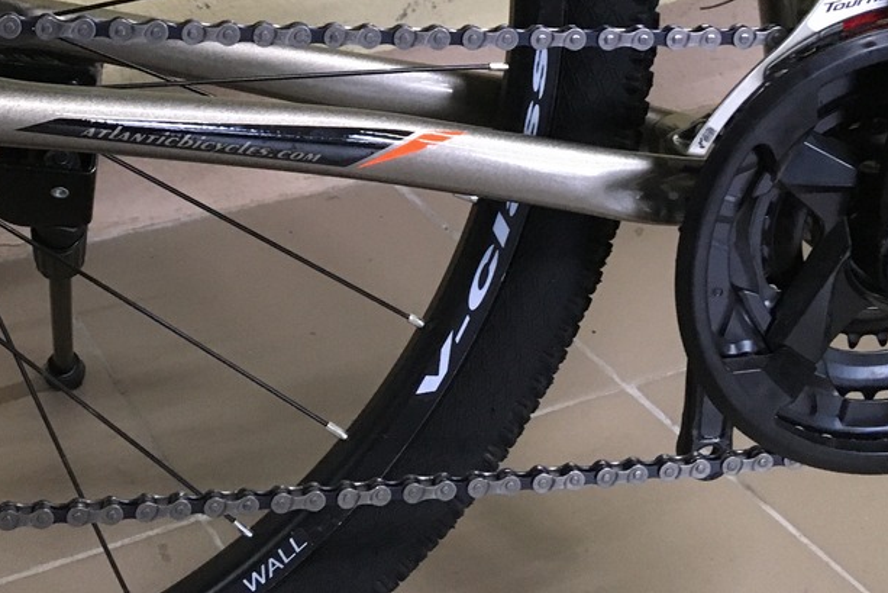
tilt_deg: -22.6
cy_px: -30
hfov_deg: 33.6
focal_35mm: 59
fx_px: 1456
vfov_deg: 22.0
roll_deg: -2.9
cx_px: 281
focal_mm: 4.15
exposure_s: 1/25
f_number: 2.2
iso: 200
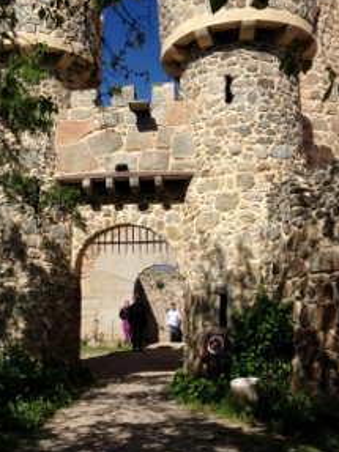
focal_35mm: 46
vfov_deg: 41.2
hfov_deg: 31.3
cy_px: 195
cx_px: 125
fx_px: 601
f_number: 2.4
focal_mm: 4.12
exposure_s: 1/2262
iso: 50
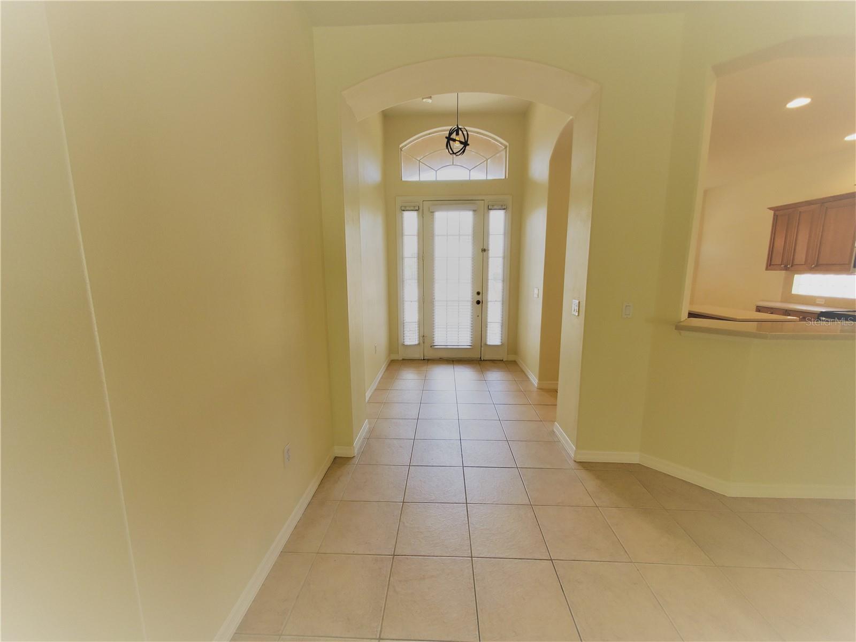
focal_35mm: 13
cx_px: 428
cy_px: 321
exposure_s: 1/60
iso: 64
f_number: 2.2
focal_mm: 1.8
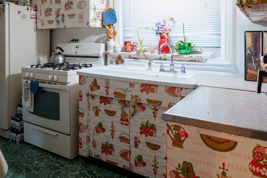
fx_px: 222
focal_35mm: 30
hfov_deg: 61.1
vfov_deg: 42.7
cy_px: 52
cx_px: 101
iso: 800
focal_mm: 16
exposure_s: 1/6
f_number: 7.1
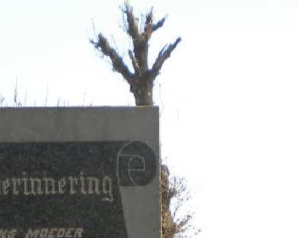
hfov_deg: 16.2
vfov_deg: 12.7
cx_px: 15
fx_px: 1032
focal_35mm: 117
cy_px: 329
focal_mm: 6.3
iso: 80
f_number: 4.6
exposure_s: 1/282
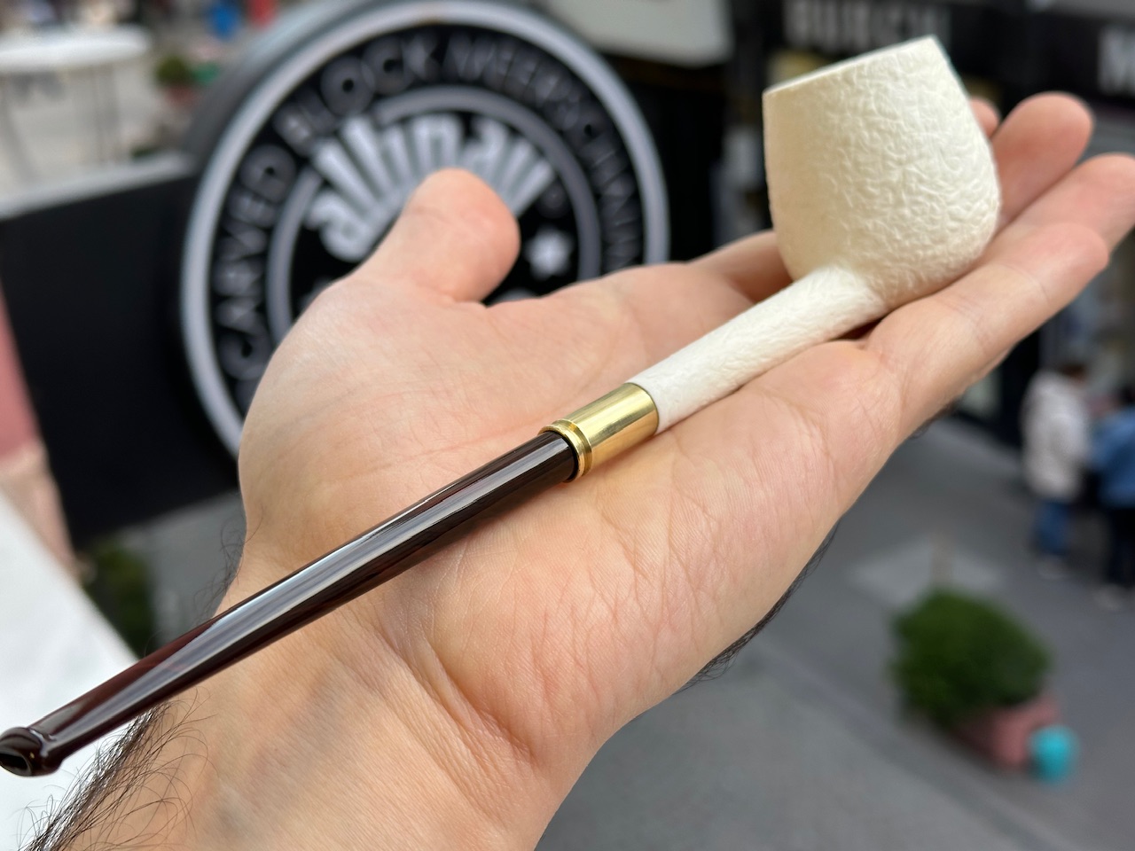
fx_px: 1574
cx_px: 568
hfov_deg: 39.7
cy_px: 426
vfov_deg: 30.3
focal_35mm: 48
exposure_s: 1/228
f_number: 1.78
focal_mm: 6.86
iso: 50
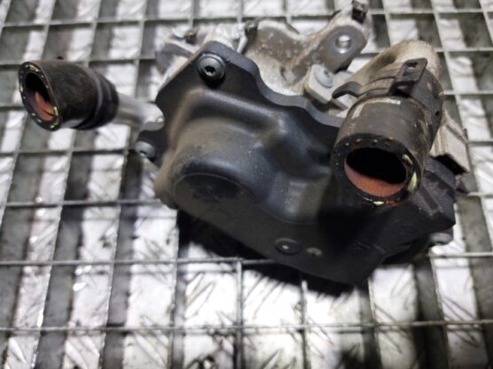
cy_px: 181
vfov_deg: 51.4
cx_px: 259
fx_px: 385
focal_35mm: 27
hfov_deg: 65.3
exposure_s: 1/50
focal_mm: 5.23
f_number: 1.8
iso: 200
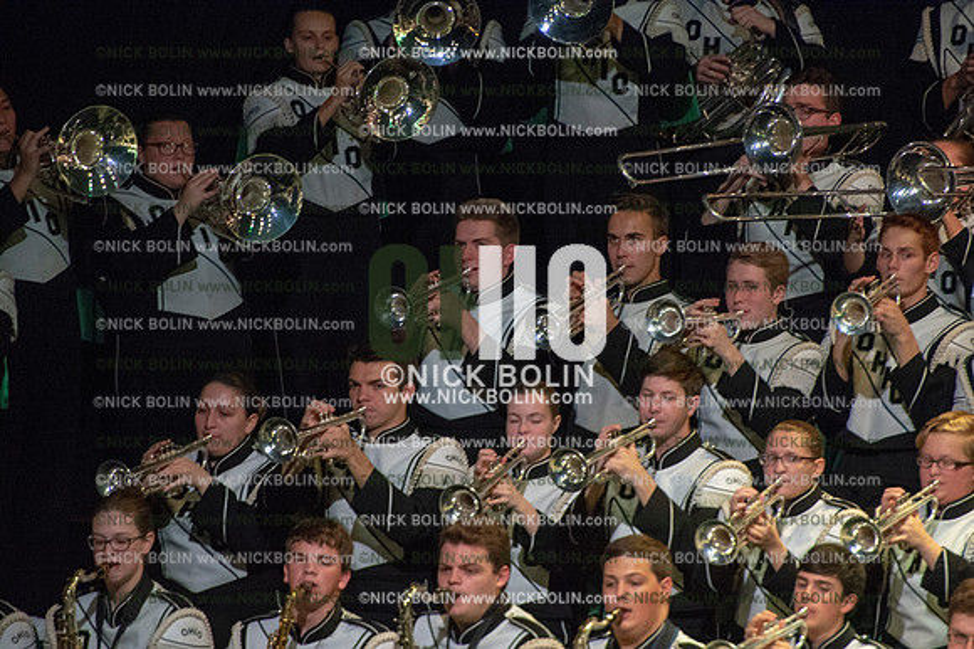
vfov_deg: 3.4
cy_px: 324
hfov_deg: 5.2
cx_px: 487
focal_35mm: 400
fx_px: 10816
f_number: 5.6
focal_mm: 400
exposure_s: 1/320
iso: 8000
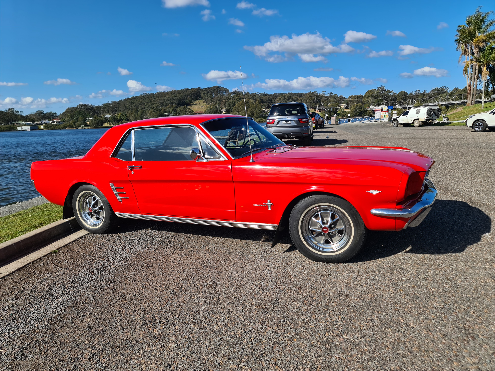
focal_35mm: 25
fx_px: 357
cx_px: 248
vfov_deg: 54.9
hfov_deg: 69.4
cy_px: 186
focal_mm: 7
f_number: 1.8
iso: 50
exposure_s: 1/1420
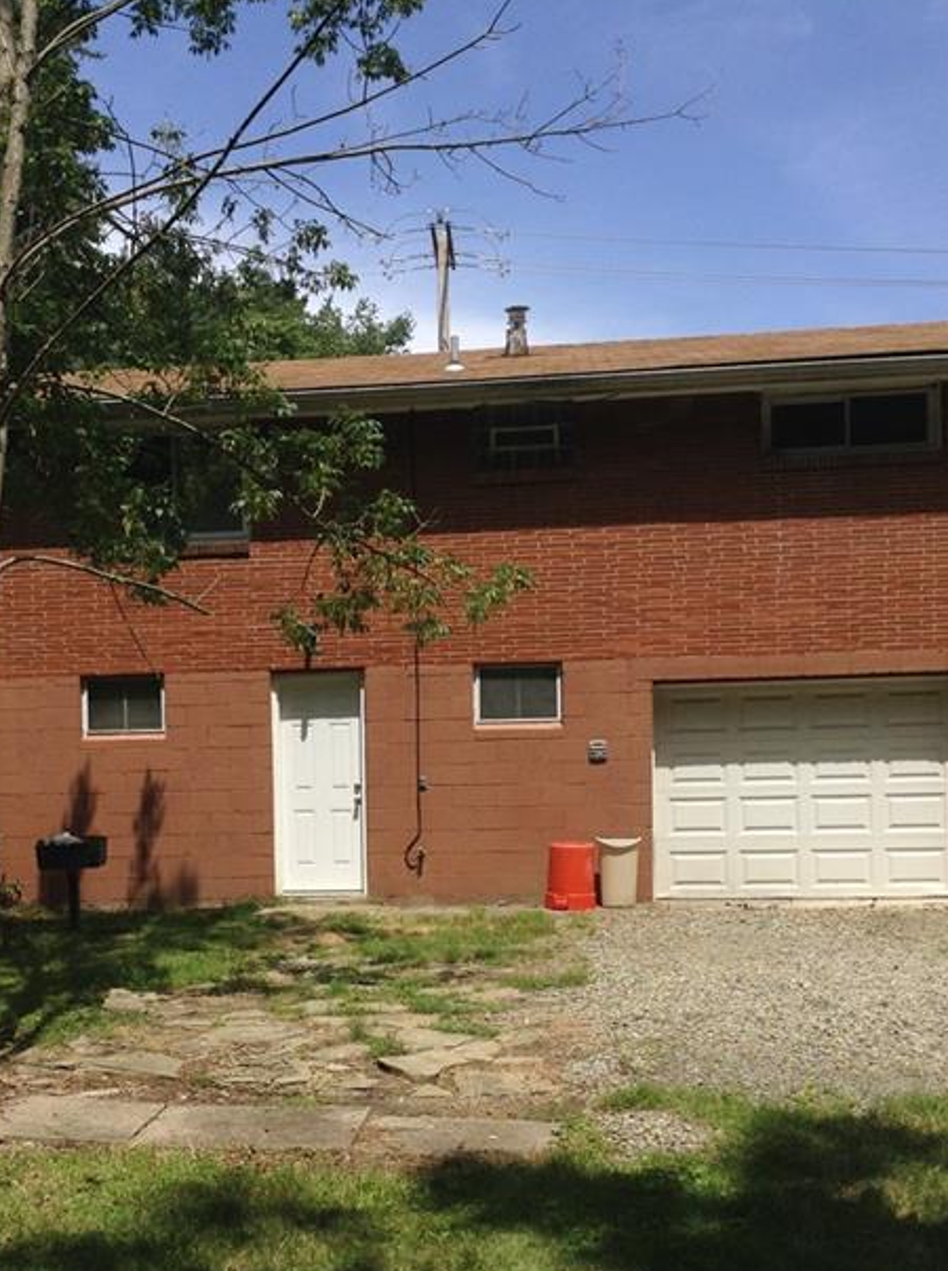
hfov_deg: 34.2
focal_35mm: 42
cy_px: 793
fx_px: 1539
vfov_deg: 44.5
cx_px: 414
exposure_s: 1/1233
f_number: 2.4
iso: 25
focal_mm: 3.3
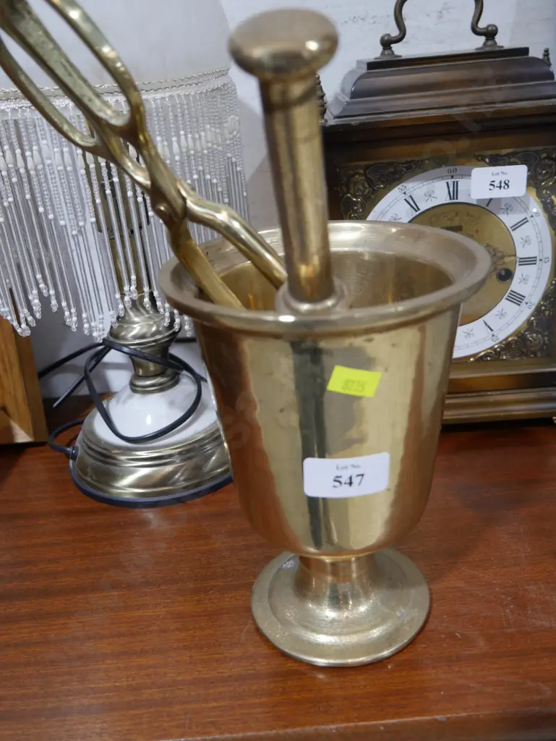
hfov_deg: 44.2
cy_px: 370
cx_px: 278
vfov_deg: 56.8
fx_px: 685
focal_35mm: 32
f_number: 3.6
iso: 400
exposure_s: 1/60
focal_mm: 16
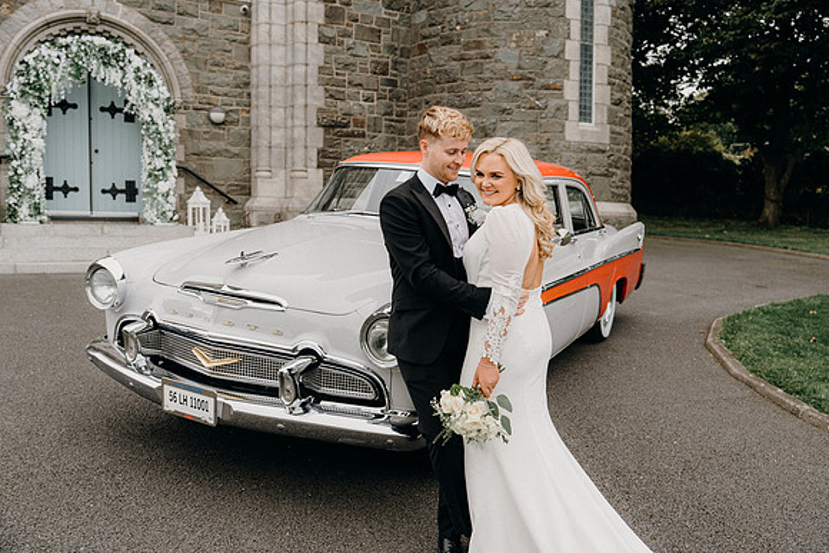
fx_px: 760
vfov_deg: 40.0
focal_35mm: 33
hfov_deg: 57.2
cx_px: 414
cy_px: 276
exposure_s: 1/200
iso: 125
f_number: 3.5
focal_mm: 33
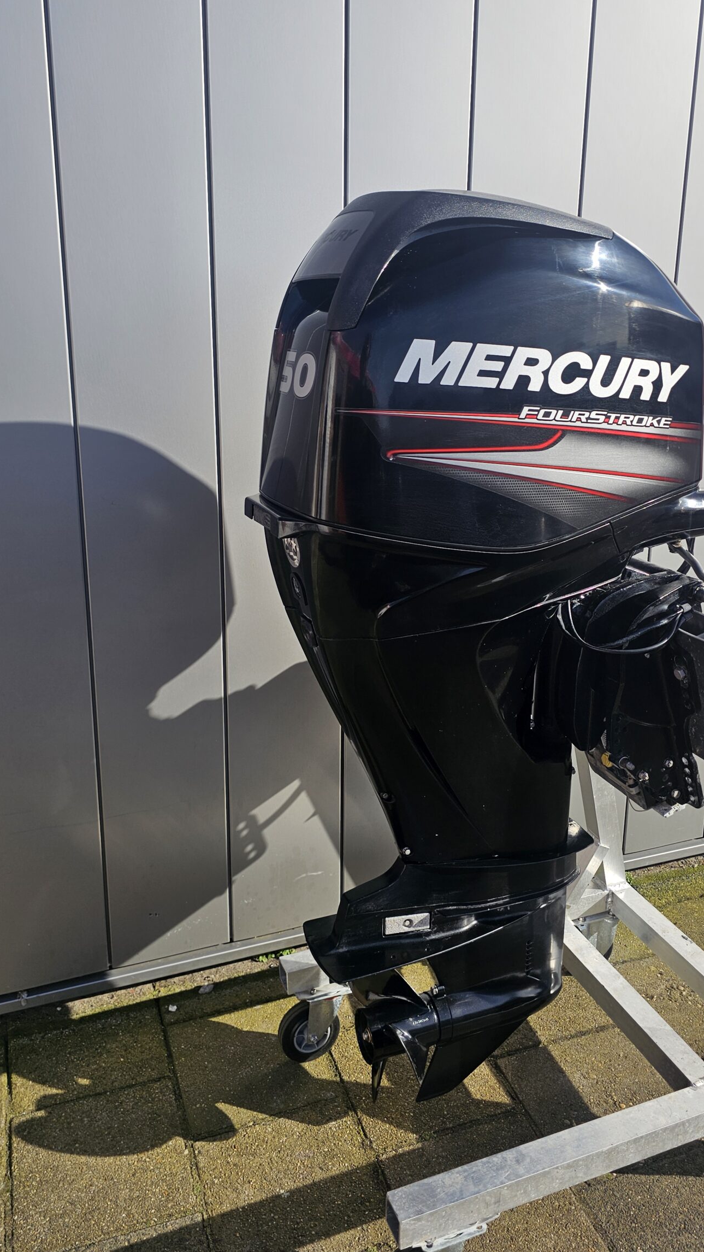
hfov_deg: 41.5
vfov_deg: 67.8
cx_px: 364
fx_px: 929
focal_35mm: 28
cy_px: 585
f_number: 1.7
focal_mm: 6.3
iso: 10
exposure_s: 1/719
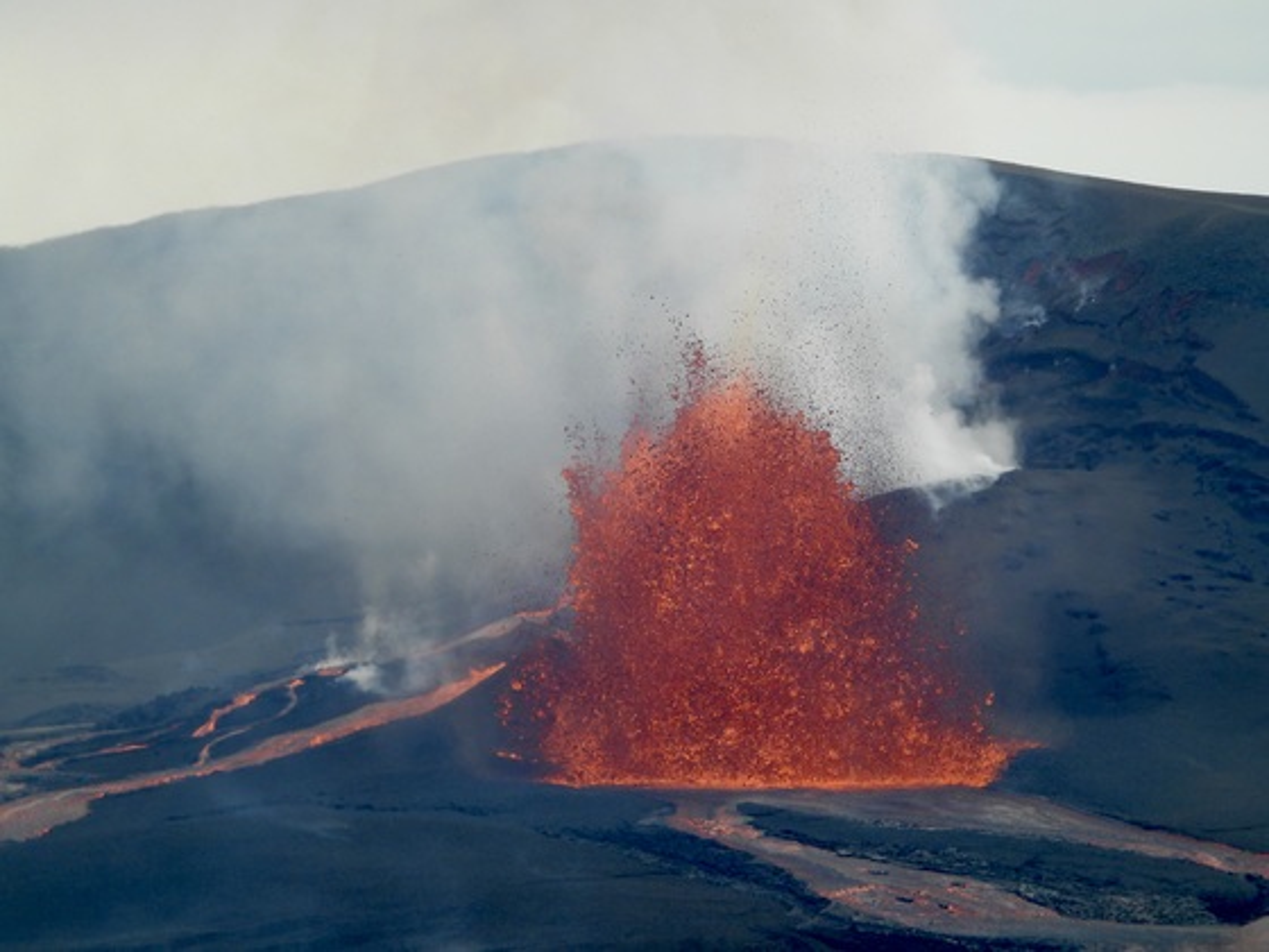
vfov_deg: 4.0
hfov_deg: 5.4
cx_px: 634
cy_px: 476
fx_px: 13564
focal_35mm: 370
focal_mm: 66.5
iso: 100
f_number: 5
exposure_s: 1/320
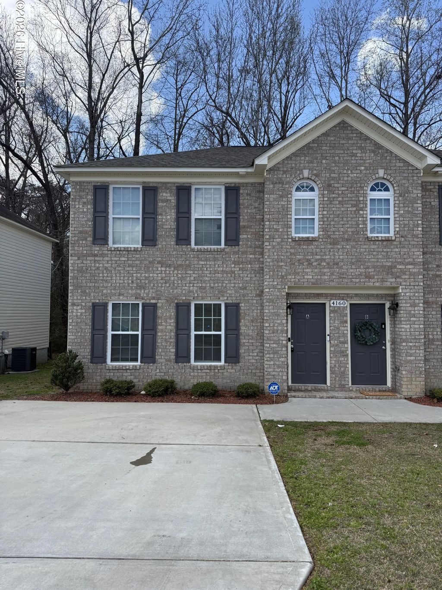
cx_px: 221
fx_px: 409
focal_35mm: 24
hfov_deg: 56.8
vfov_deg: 71.6
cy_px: 295
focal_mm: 6.76
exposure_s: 1/3953
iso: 100
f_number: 1.78
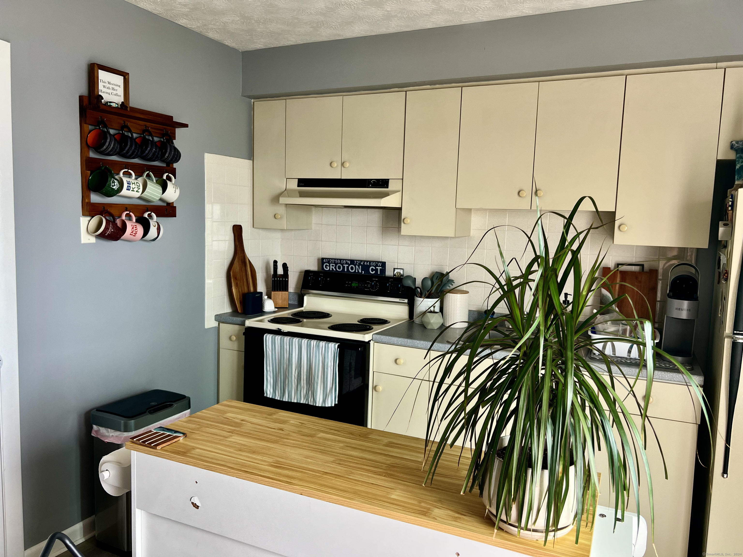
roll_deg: -2.8
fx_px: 558
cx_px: 372
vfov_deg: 53.1
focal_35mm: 26
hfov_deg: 67.3
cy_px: 278
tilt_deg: -4.9
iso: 80
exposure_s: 1/121
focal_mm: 5.7
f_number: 1.5
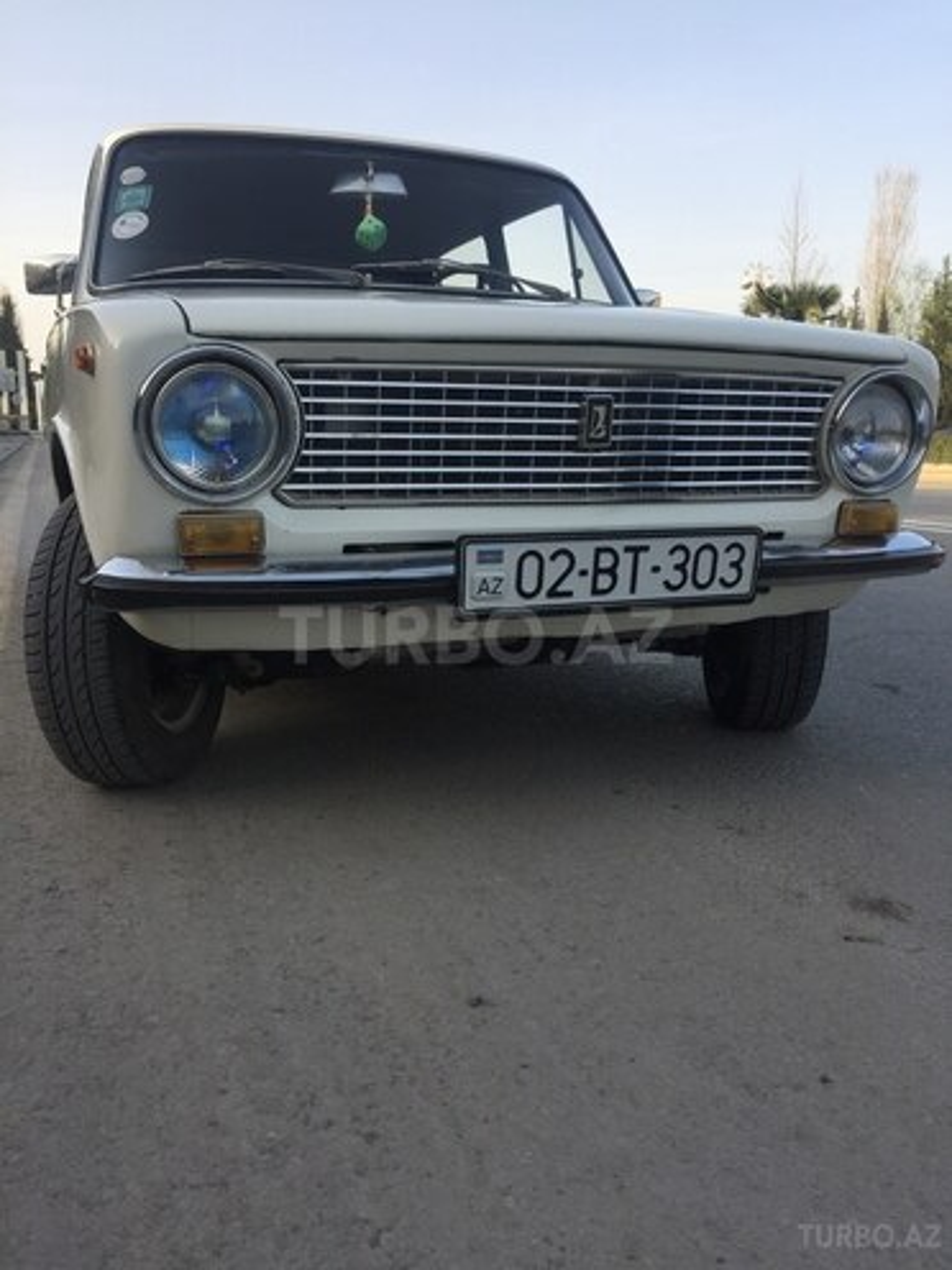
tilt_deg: -9.7
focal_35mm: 29
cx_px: 476
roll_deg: -0.7
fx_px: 1063
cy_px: 635
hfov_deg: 48.2
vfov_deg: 61.7
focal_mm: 4.15
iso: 32
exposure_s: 1/618
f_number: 2.2
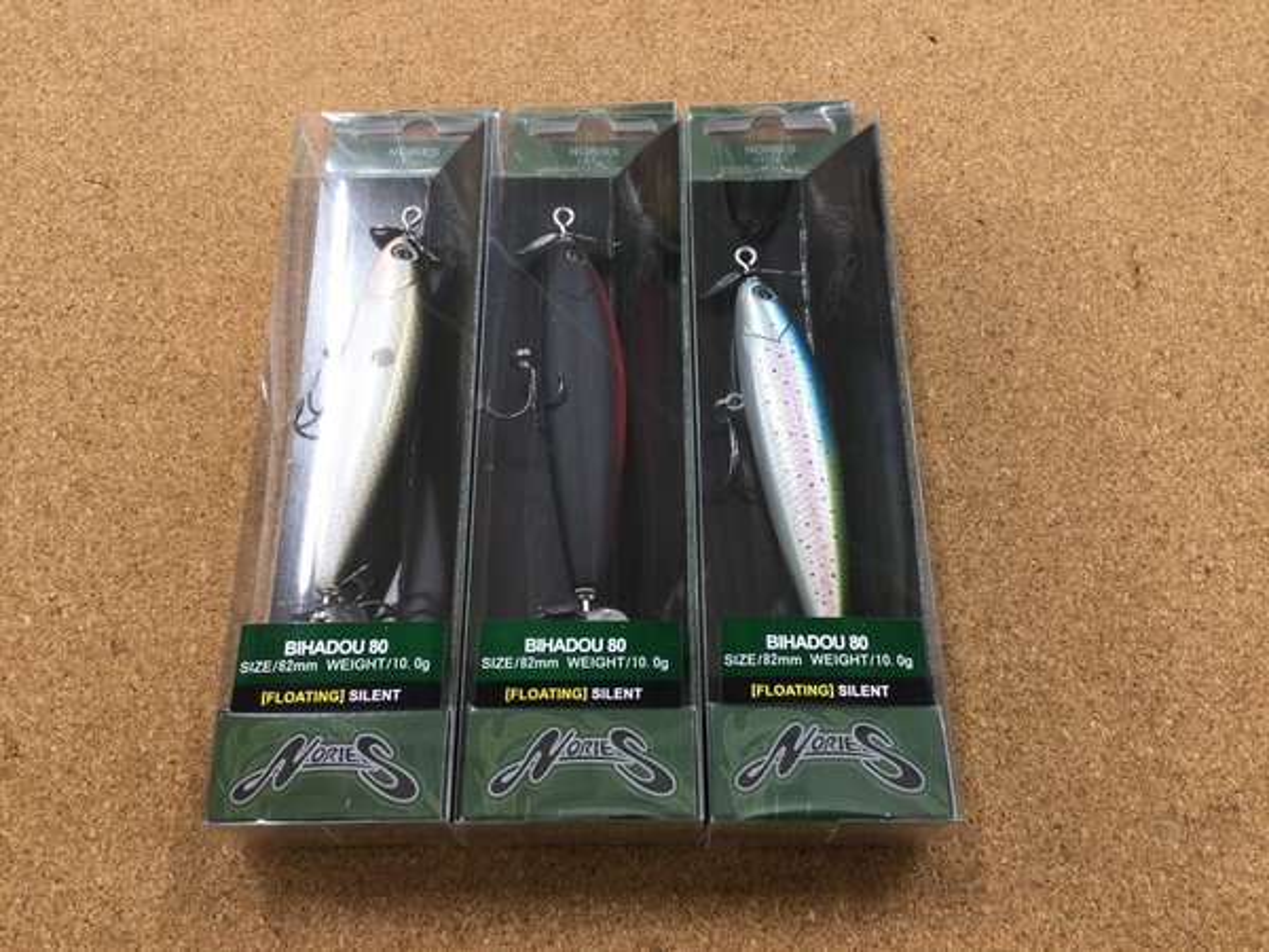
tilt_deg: -65.9
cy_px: 476
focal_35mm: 31
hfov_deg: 58.4
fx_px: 1136
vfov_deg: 45.4
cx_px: 634
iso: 64
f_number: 2.4
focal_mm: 3.3
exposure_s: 1/30
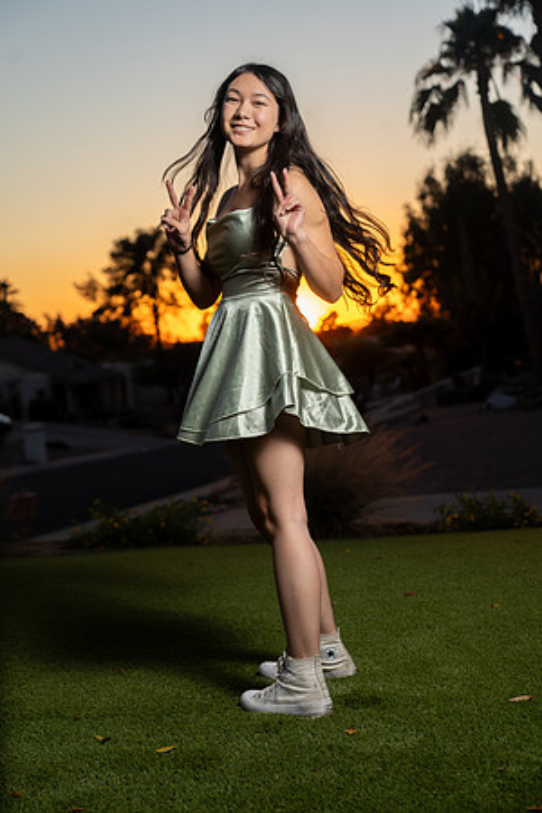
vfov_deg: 33.9
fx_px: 1332
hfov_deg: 23.0
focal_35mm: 59
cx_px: 271
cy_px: 406
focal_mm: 59
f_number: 4
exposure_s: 1/200
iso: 100
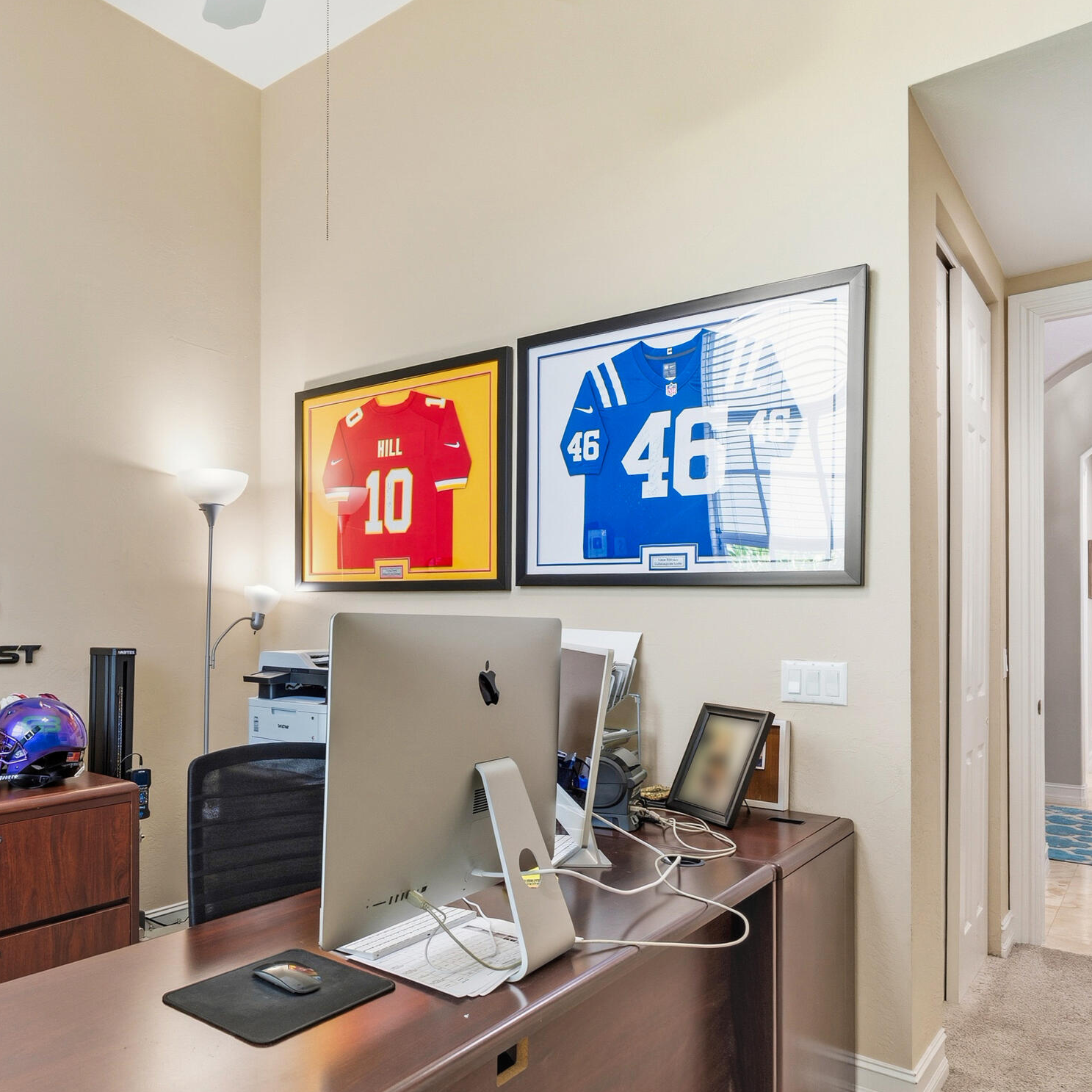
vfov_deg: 64.7
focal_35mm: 24
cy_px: 624
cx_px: 328
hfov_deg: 62.7
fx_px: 857
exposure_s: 1
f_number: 9
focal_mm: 14
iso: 250
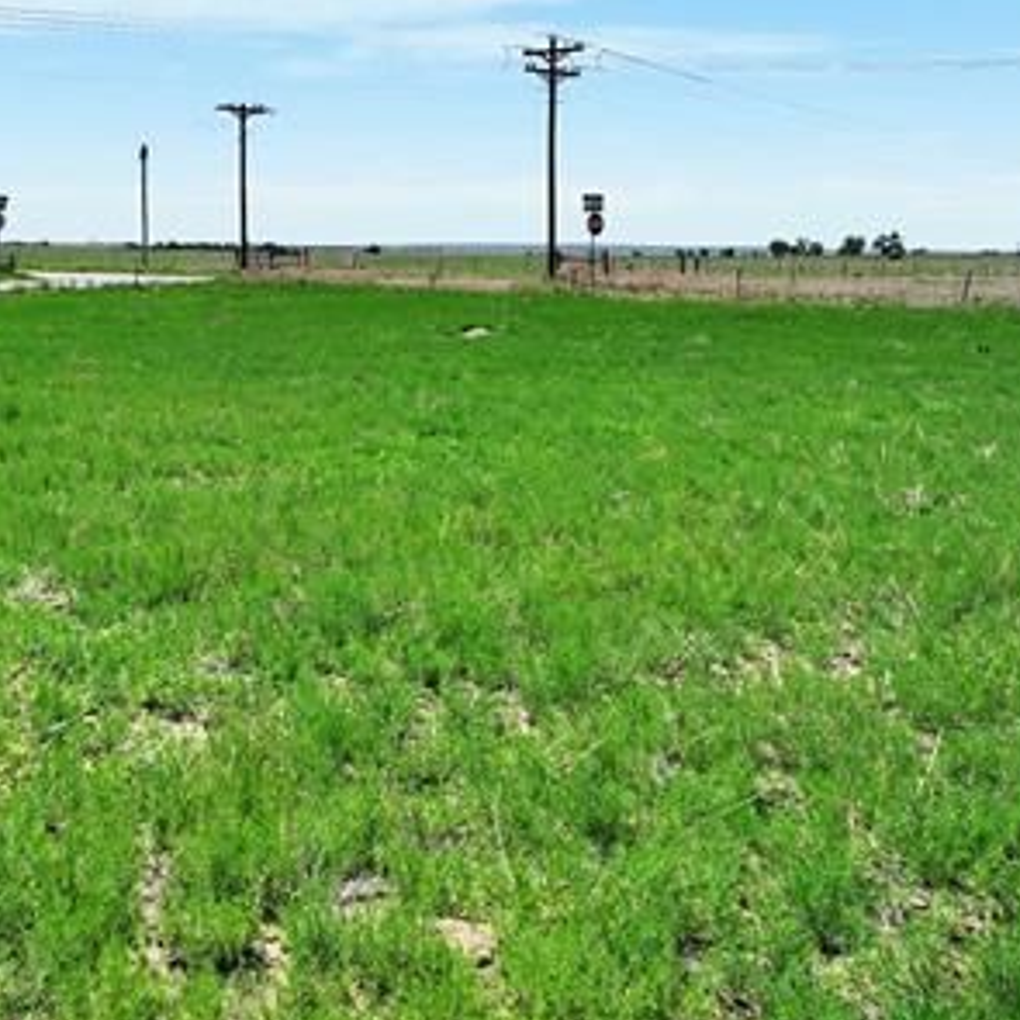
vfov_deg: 35.7
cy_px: 213
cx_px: 297
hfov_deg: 36.2
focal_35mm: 46
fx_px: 1534
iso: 100
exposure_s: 1/2500
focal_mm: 12.29
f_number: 2.8
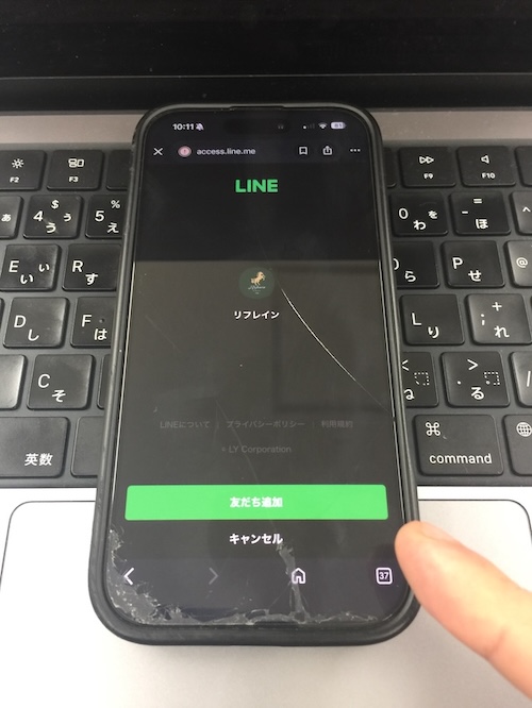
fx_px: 594
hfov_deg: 48.3
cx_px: 266
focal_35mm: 29
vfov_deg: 61.6
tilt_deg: -51.9
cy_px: 354
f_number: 2.2
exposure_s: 1/15
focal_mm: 4.15
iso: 50
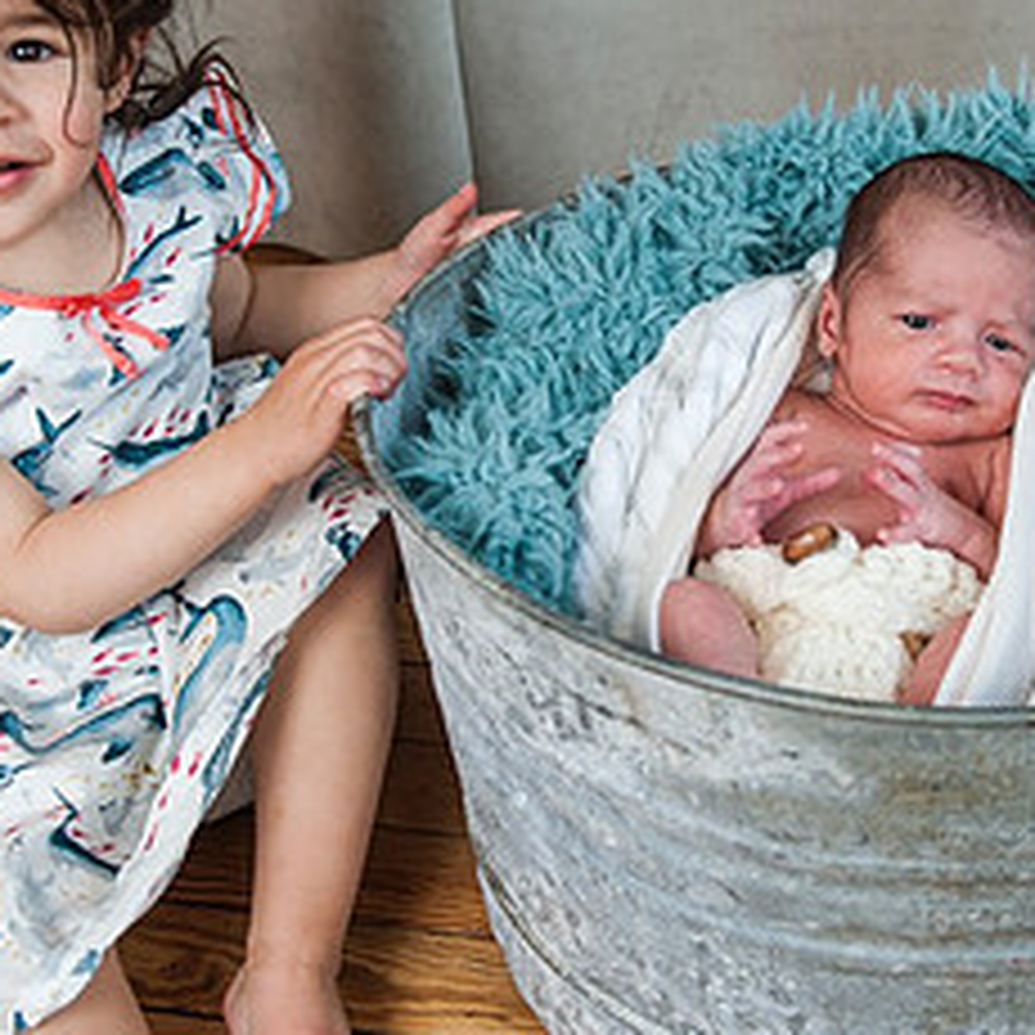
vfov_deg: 27.6
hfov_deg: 27.7
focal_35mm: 62
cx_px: 558
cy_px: 356
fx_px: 2097
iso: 400
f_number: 0.86
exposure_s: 1.08
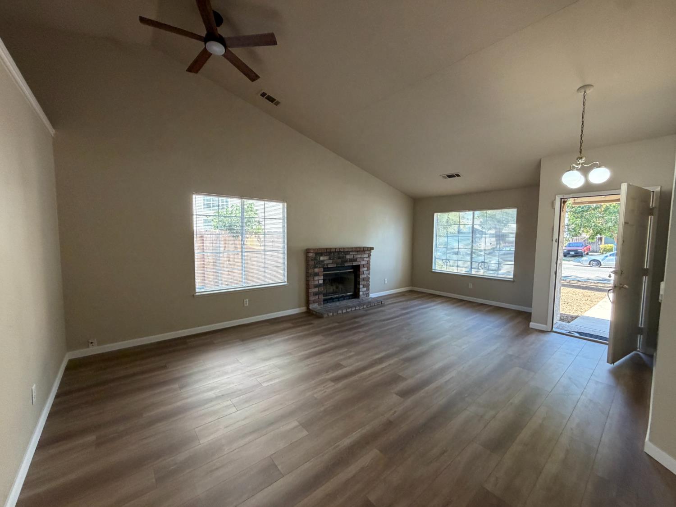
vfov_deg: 85.7
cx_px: 338
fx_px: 273
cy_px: 254
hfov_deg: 102.1
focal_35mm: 14
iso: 320
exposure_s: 1/121
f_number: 2.2
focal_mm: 2.22
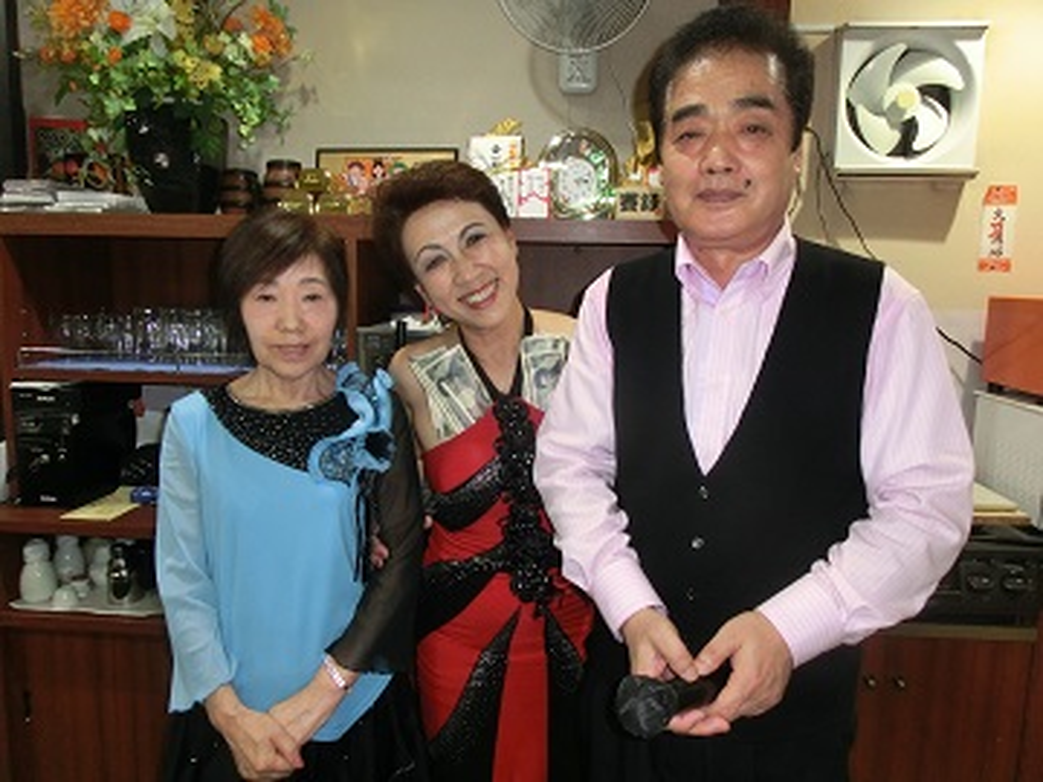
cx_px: 522
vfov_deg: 56.8
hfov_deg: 71.6
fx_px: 723
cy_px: 391
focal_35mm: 24
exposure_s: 1/15
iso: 400
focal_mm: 4.24
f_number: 3
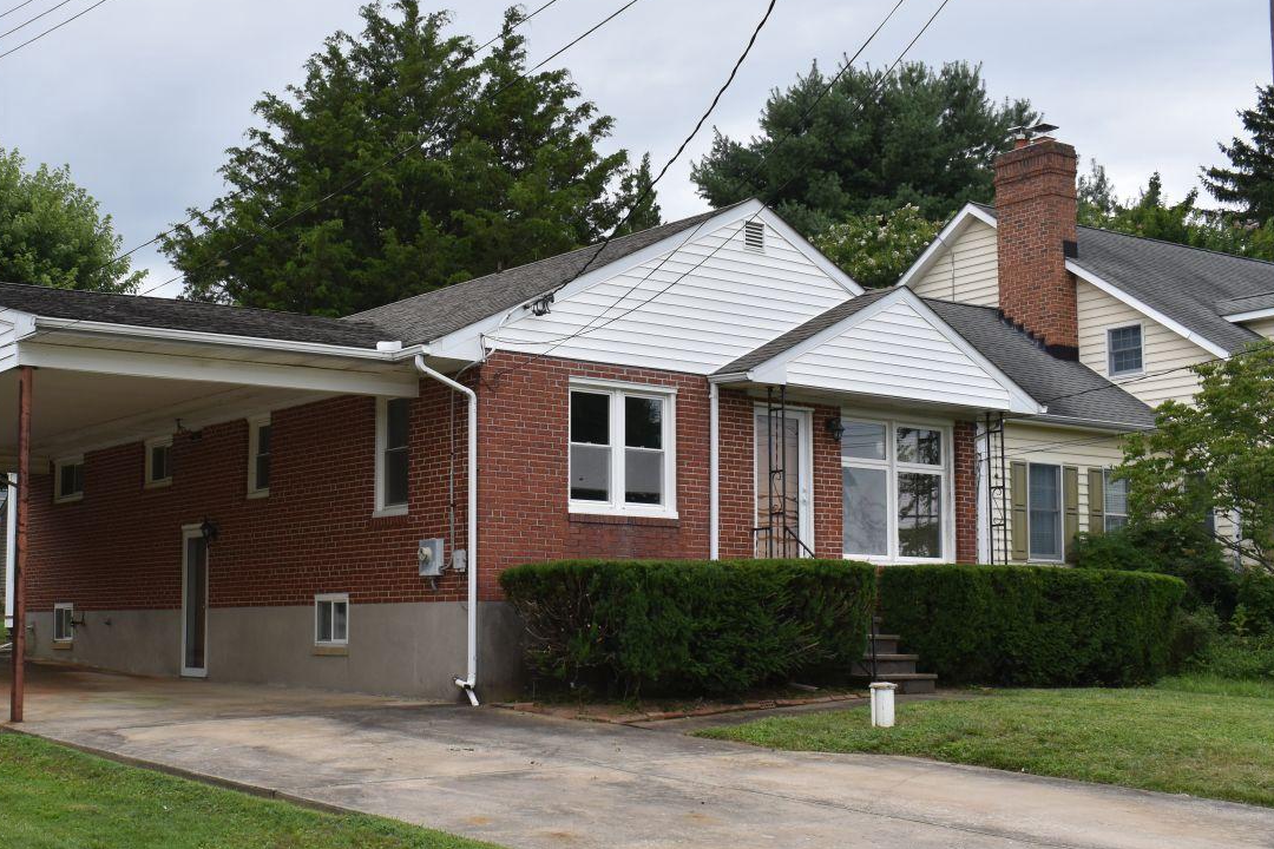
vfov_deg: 26.9
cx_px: 416
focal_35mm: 50
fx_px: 1769
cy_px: 516
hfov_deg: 39.1
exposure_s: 1/250
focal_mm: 24
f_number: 8
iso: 400
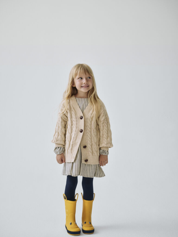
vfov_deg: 38.2
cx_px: 89
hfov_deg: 29.1
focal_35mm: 50
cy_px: 118
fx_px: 343
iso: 400
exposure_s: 1/125
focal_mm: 63
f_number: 5.6
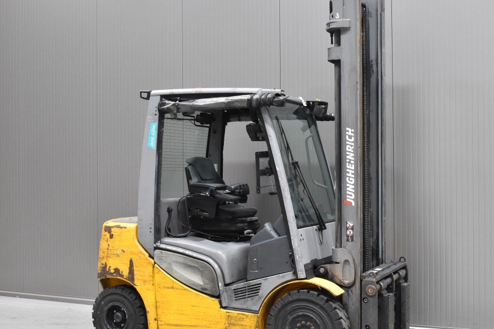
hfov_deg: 41.0
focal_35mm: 48
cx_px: 280
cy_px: 180
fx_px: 659
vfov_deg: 28.1
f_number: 5.6
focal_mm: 24
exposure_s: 1/30
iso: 1600
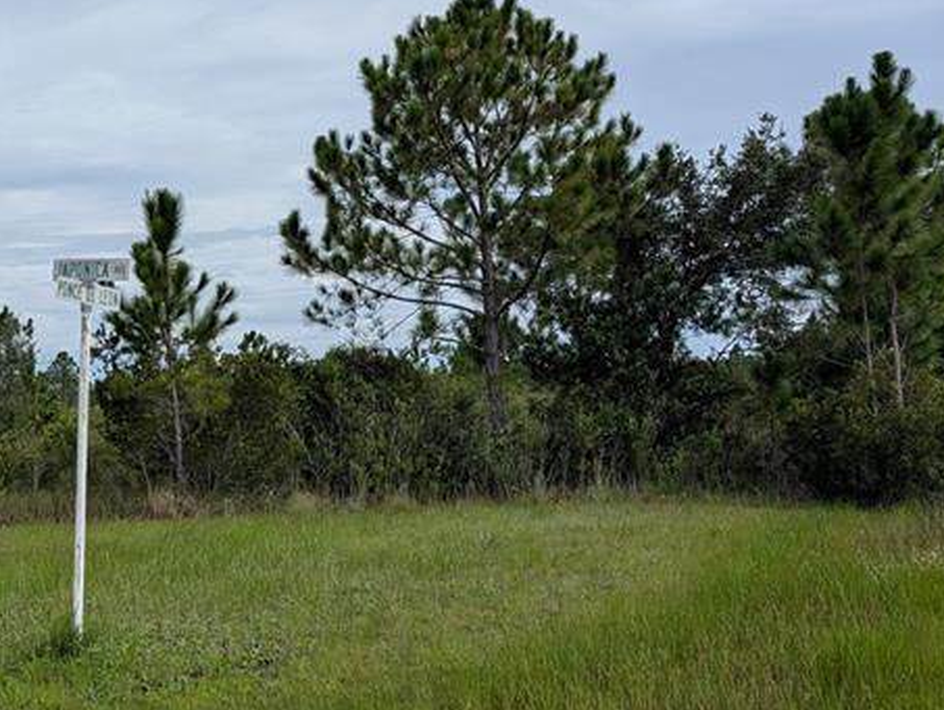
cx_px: 27
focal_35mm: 54
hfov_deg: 32.9
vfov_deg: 27.0
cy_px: 281
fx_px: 1475
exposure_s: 1/1912
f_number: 1.68
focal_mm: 6.9
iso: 36
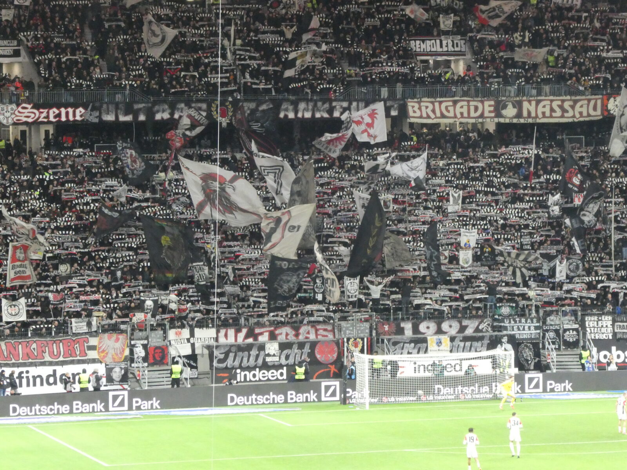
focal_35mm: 160
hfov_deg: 12.3
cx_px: 314
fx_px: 2898
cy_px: 235
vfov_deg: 9.3
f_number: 5.5
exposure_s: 1/60
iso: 1600
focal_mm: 28.7
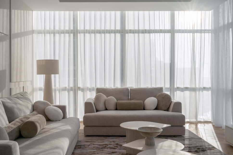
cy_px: 77
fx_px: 239
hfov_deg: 51.9
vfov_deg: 35.9
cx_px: 112
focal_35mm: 37
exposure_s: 1/80
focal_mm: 35
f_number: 13
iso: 100
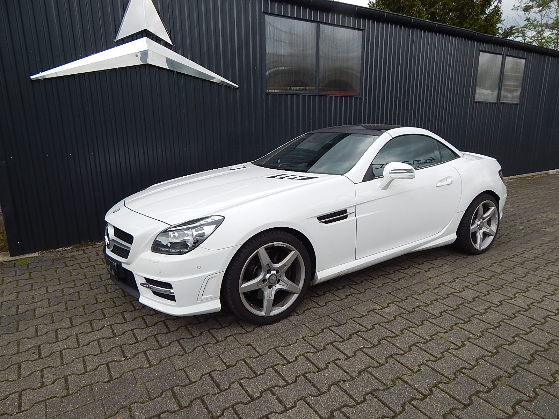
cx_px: 280
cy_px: 210
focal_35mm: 22
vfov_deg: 61.1
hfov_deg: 76.4
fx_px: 355
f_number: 3
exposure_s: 1/250
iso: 125
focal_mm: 4
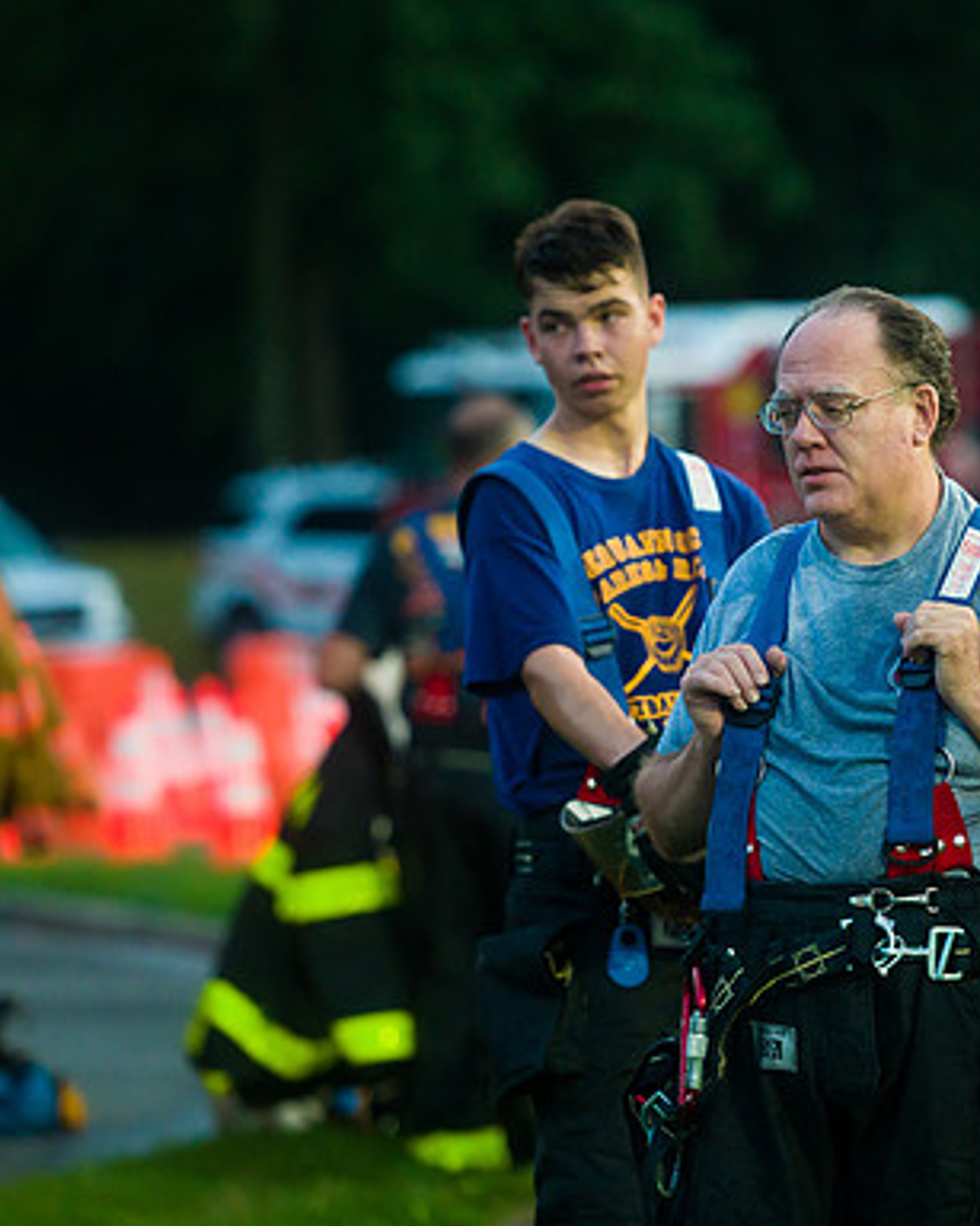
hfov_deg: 6.2
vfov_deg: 7.8
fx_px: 8995
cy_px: 613
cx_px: 686
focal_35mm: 248
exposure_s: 1/125
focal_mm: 175
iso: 3200
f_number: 3.2
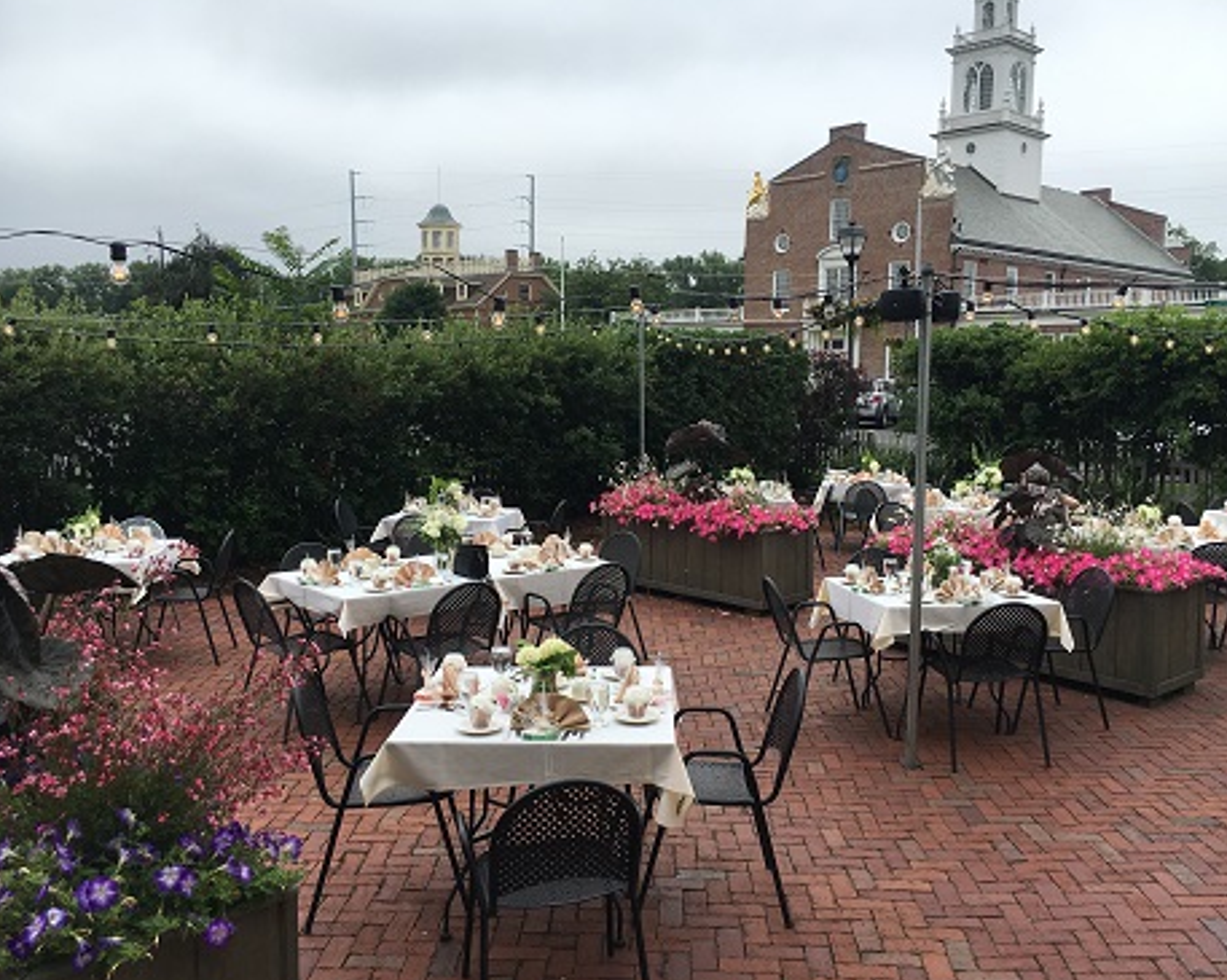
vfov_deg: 47.1
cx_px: 615
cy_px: 493
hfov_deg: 57.2
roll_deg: -0.8
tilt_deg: -7.1
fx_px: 1125
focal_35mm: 31
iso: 25
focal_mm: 4.15
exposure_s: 1/1148
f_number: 2.2
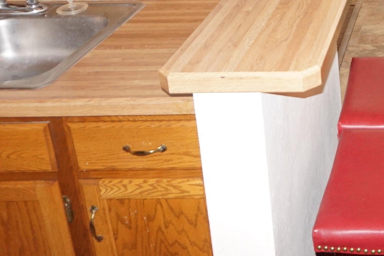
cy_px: -29
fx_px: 661
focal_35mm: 62
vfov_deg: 20.8
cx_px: 474
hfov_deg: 27.9
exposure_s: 1/160
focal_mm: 16
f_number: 4
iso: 1250
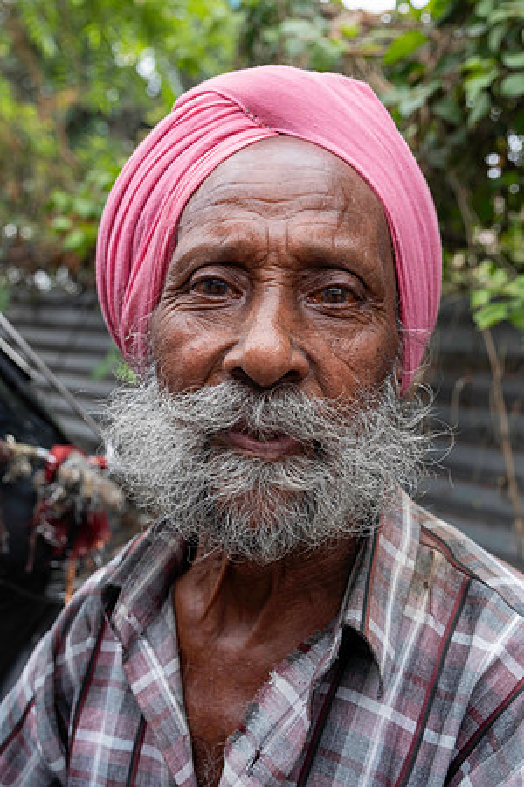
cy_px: 394
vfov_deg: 44.5
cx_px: 262
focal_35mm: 44
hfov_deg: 30.5
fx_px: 961
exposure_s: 1/160
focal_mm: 29.2
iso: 200
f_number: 5
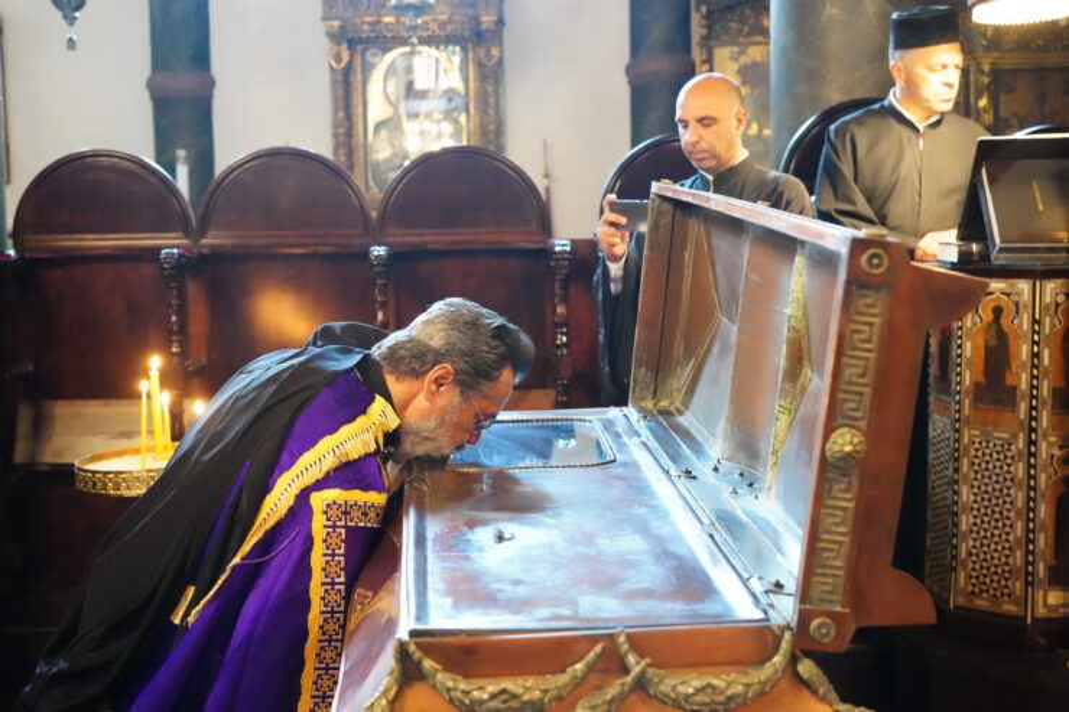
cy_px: 356
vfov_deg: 30.5
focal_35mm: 44
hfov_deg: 44.5
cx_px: 534
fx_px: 1306
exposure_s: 1/80
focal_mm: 44
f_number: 5
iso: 25600
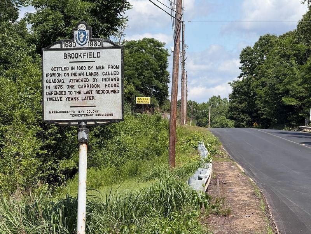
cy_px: 117
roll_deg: -1.6
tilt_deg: +2.7
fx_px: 1078
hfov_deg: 16.4
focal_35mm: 120
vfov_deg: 12.3
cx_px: 156
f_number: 2.8
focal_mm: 15.66
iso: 50
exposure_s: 1/1422
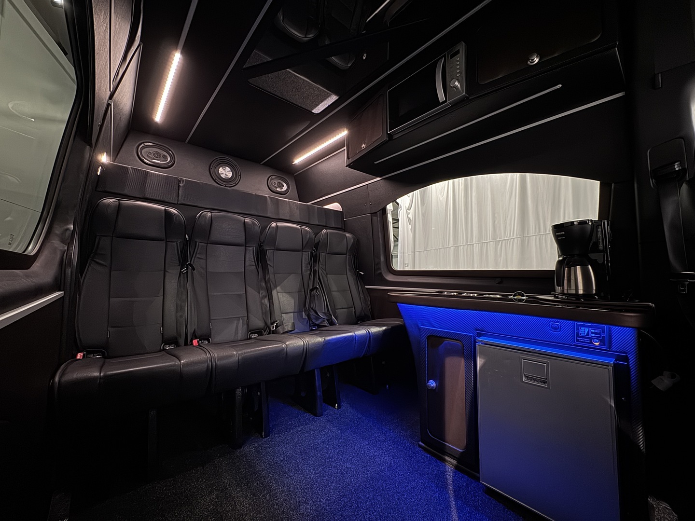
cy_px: 260
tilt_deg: +3.2
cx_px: 348
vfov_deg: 85.7
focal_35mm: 14
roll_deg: -0.1
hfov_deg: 102.1
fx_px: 281
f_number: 2.2
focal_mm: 2.22
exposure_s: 1/17
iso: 640
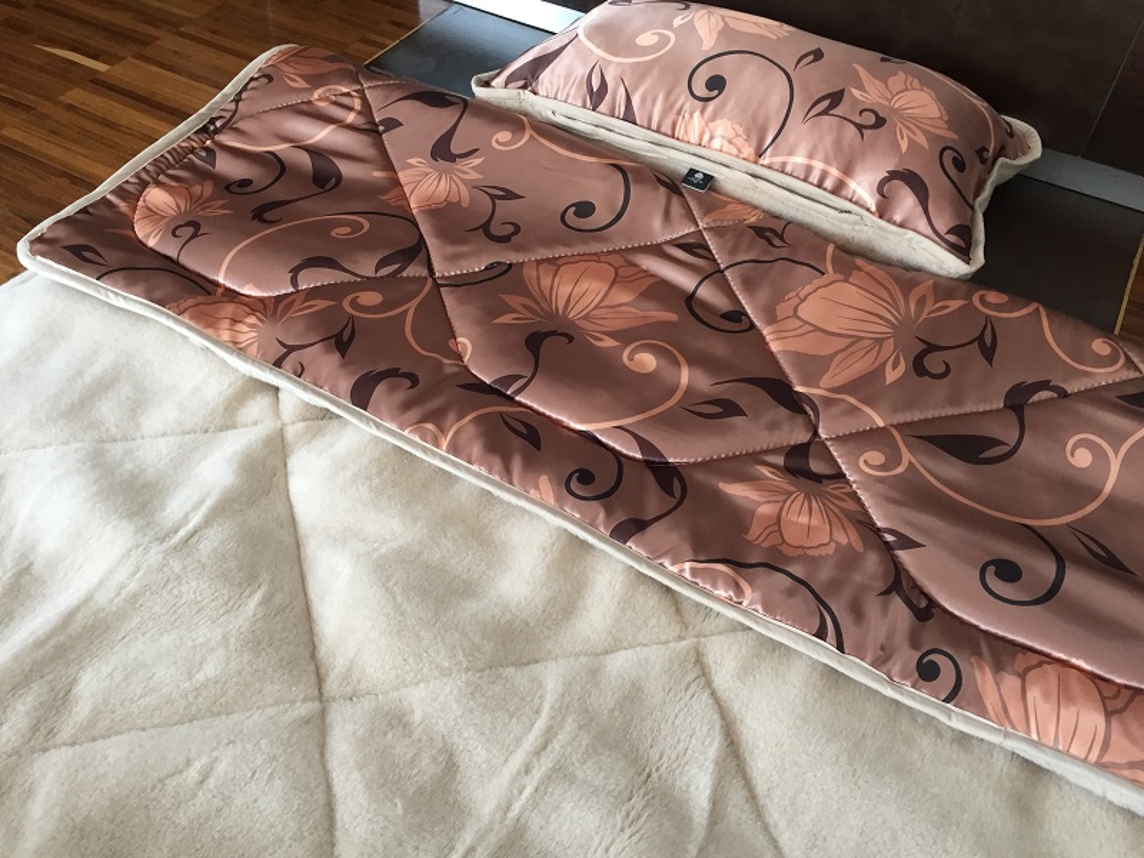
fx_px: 958
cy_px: 429
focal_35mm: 29
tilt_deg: -49.4
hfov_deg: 61.7
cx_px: 572
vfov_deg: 48.2
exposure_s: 1/33
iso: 125
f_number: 2.2
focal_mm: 4.15
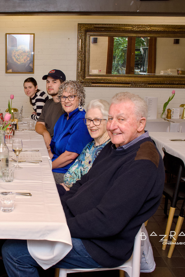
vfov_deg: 40.8
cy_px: 138
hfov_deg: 26.6
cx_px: 9
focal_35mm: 48
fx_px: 373
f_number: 6.3
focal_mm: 21.3
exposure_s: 1/160
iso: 1600
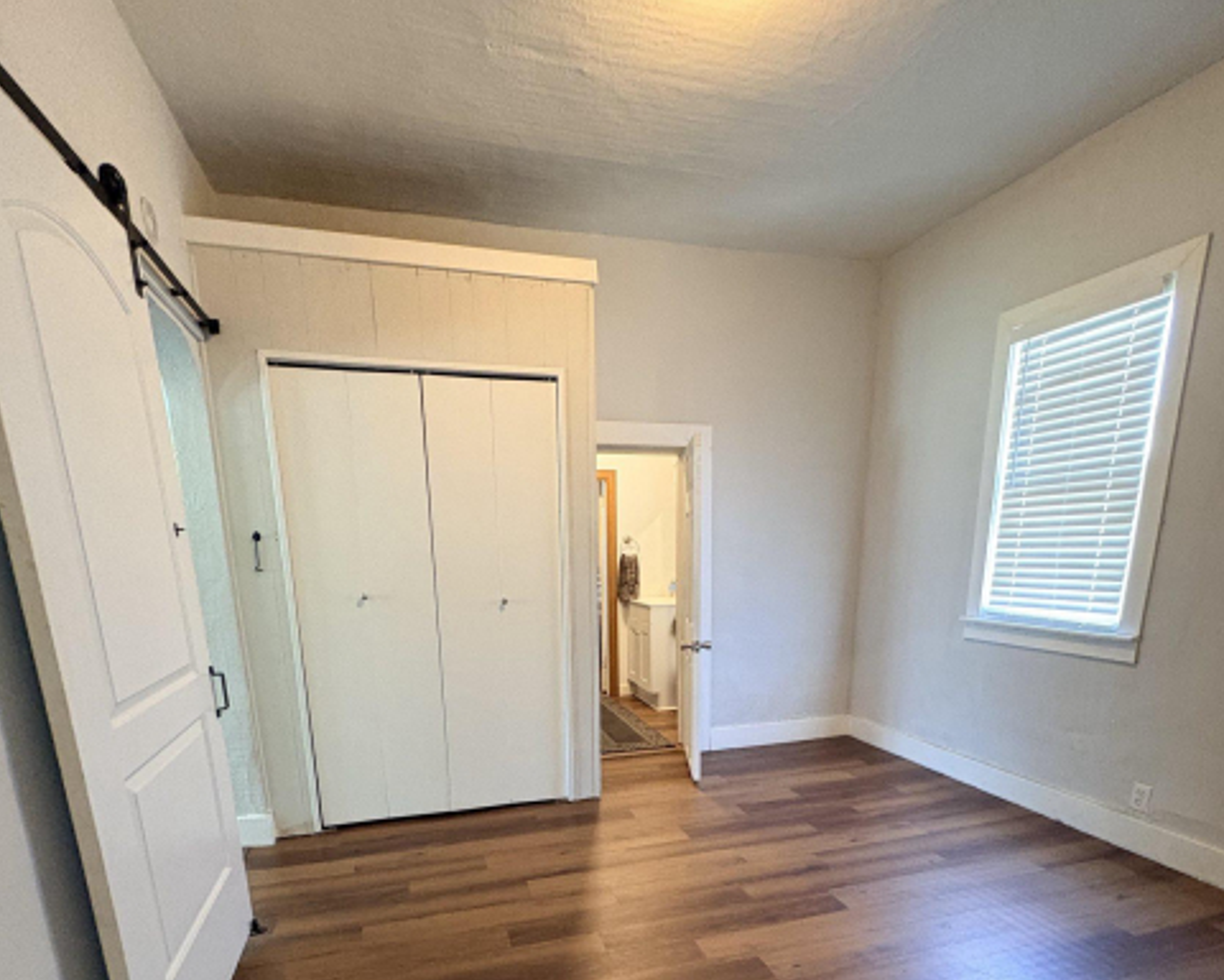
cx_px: 612
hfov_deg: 83.3
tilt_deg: -13.1
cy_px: 708
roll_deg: +0.9
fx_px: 688
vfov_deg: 67.3
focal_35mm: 19
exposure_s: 1/60
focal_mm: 2.22
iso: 500
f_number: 2.2
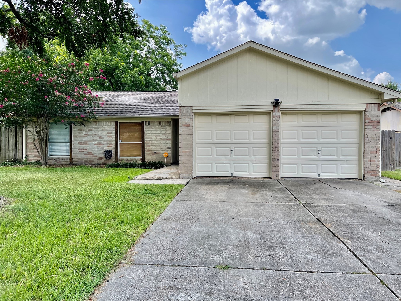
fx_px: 290
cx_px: 200
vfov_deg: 54.9
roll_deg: -0.5
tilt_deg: -1.2
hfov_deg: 69.4
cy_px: 150
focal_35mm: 25
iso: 32
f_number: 1.6
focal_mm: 5.1
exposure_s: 1/831
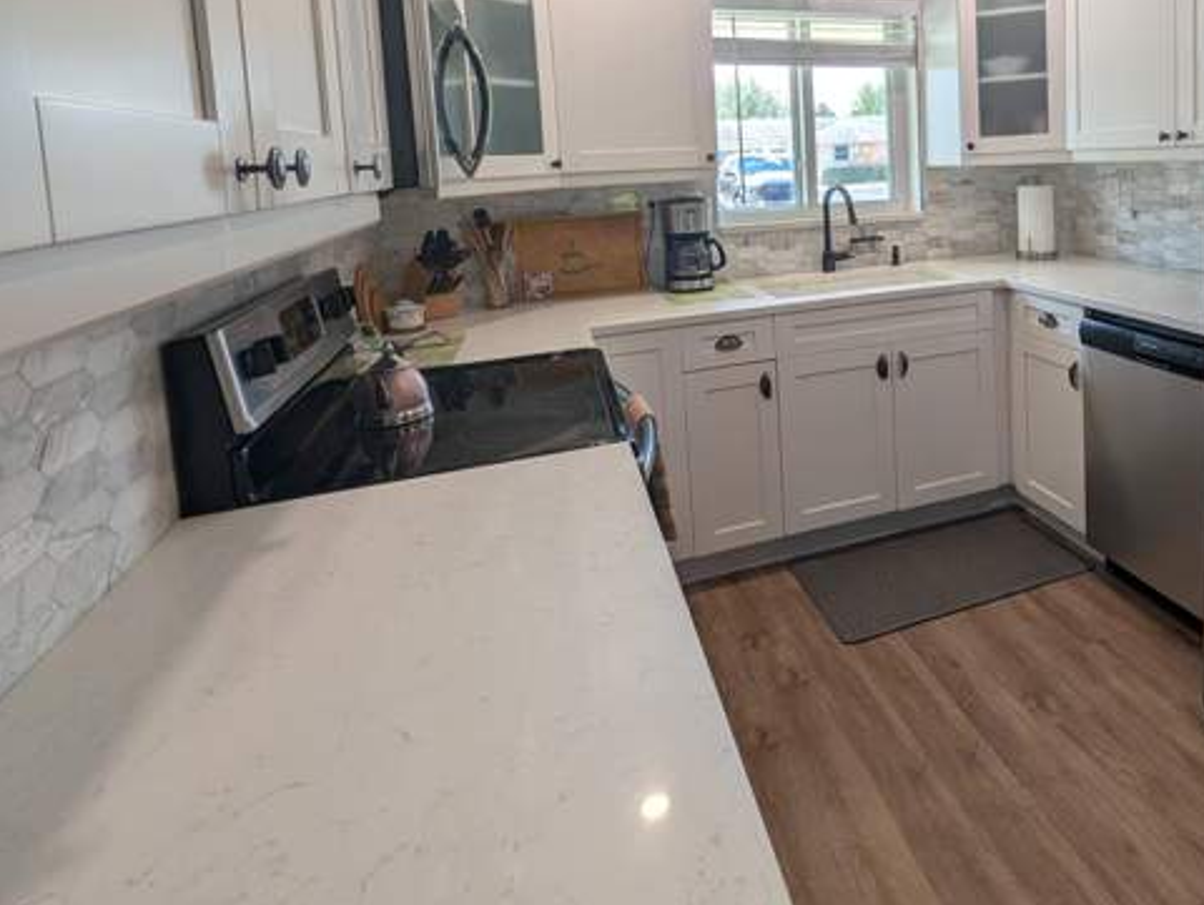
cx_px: 835
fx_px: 696
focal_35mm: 20
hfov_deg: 78.1
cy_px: 223
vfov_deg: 62.2
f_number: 1.7
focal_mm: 2.02
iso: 49
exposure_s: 1/189
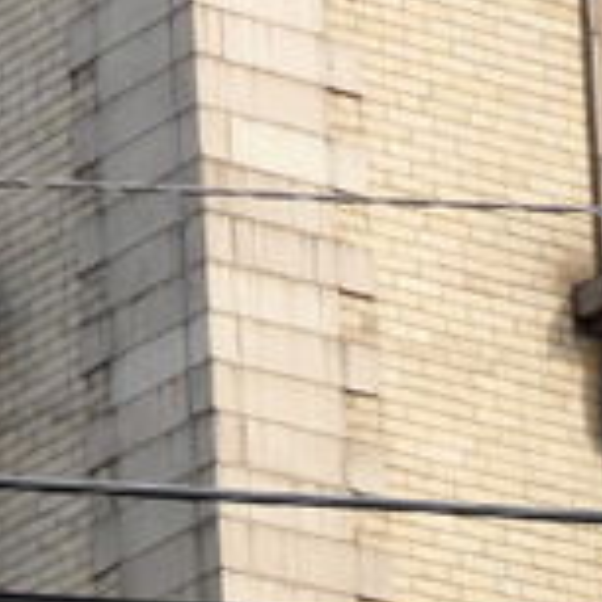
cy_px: 1114
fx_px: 7890
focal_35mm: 401
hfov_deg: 4.4
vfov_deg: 4.3
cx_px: 787
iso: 80
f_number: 5
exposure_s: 1/125
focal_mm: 15.9
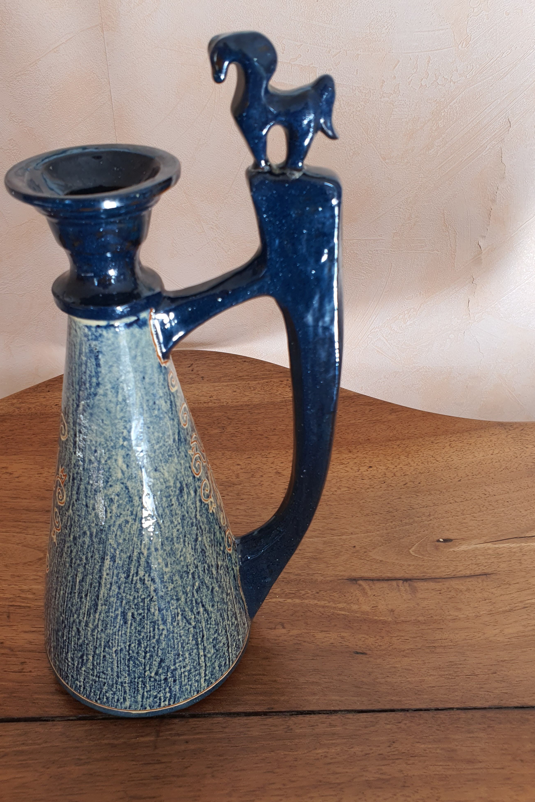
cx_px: 232
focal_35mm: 28
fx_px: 624
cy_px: 388
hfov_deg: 46.3
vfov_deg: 65.5
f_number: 2.4
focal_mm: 4.3
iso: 64
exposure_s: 1/100
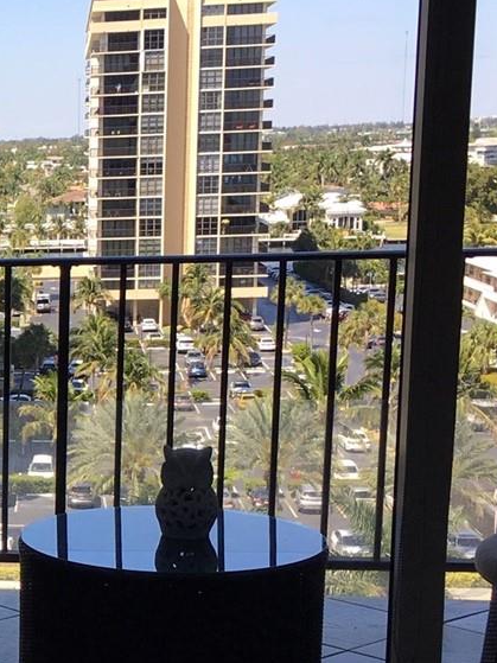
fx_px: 1590
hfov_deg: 16.1
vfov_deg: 23.4
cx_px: -269
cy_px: 477
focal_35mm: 83
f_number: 2.2
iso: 25
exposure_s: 1/310
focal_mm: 4.15
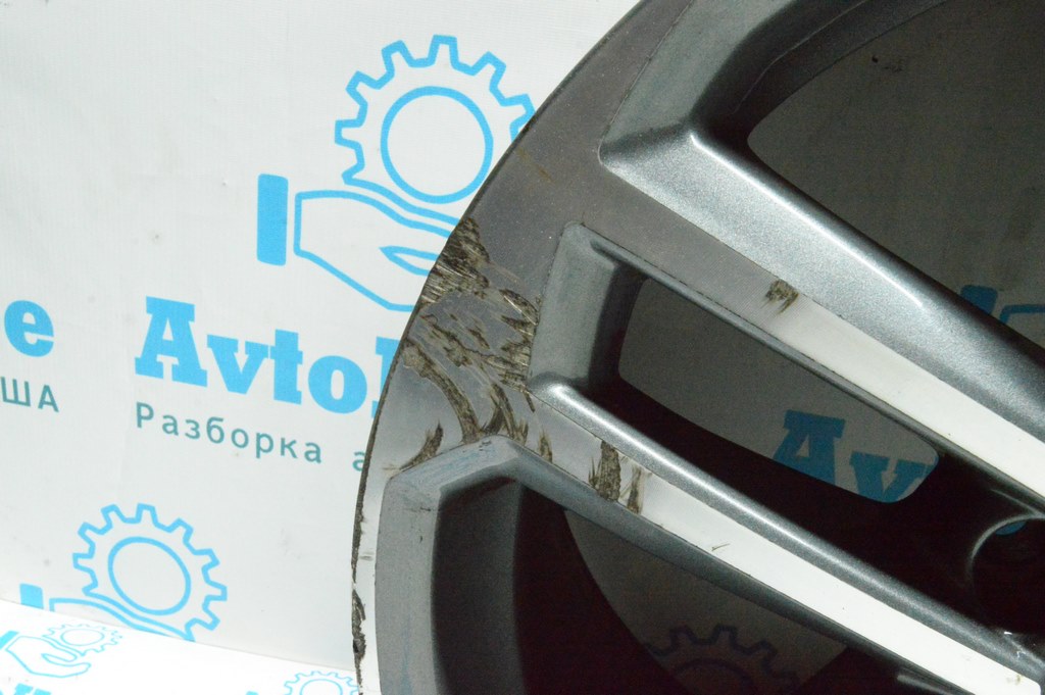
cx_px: 522
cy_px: 348
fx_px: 1001
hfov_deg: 55.1
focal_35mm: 34
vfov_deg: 38.3
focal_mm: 23
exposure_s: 1/60
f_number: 20
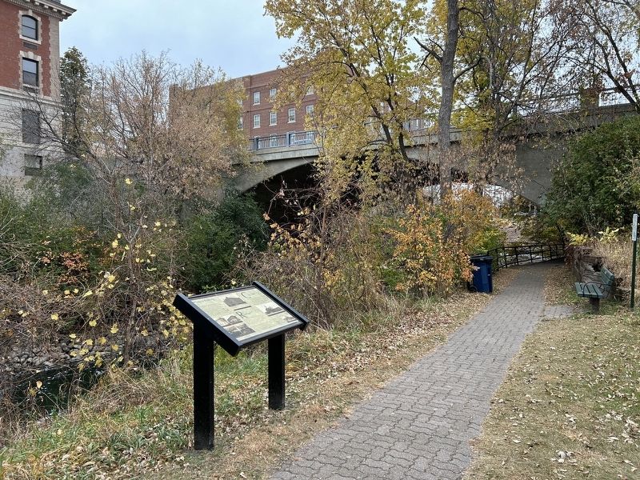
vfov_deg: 53.1
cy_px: 240
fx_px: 481
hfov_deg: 67.3
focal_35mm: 26
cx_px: 320
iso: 50
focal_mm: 5.7
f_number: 1.5
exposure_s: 1/152
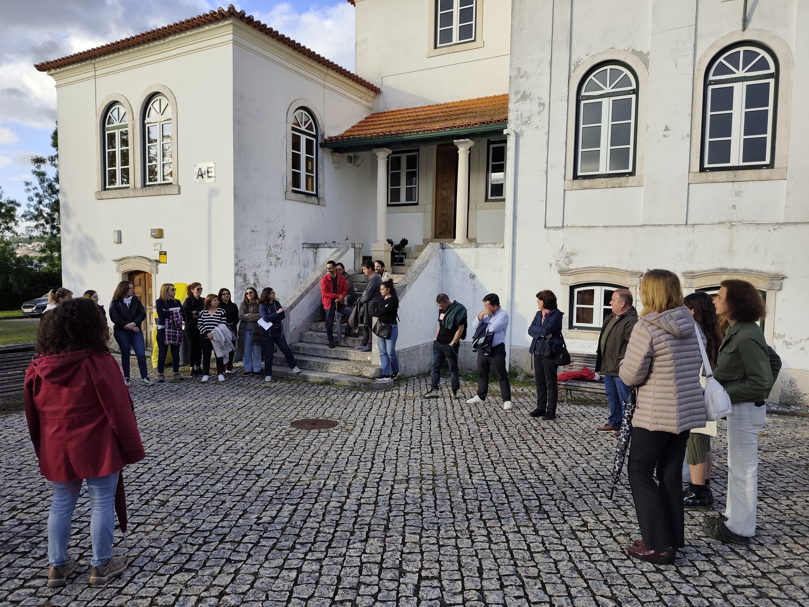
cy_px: 304
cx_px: 404
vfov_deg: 58.9
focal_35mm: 23
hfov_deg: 73.9
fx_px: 538
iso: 50
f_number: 1.65
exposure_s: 1/381
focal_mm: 6.19
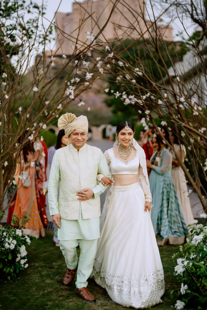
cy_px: 155
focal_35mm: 50
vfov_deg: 39.6
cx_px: 104
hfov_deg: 27.0
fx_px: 431
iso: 200
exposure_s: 1/500
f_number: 1.2
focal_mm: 50
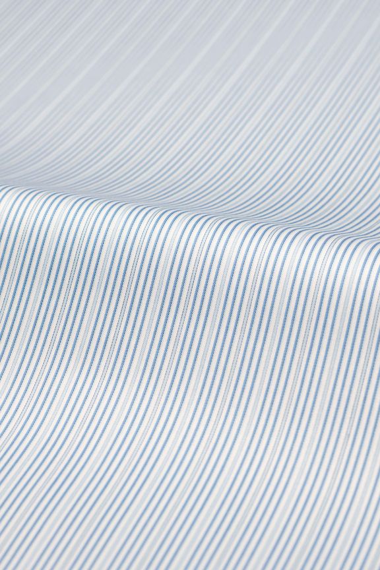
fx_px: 1346
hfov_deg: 16.1
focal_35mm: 85
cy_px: 285
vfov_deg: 23.9
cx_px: 190
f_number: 8
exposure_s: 1/100
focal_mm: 85
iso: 160
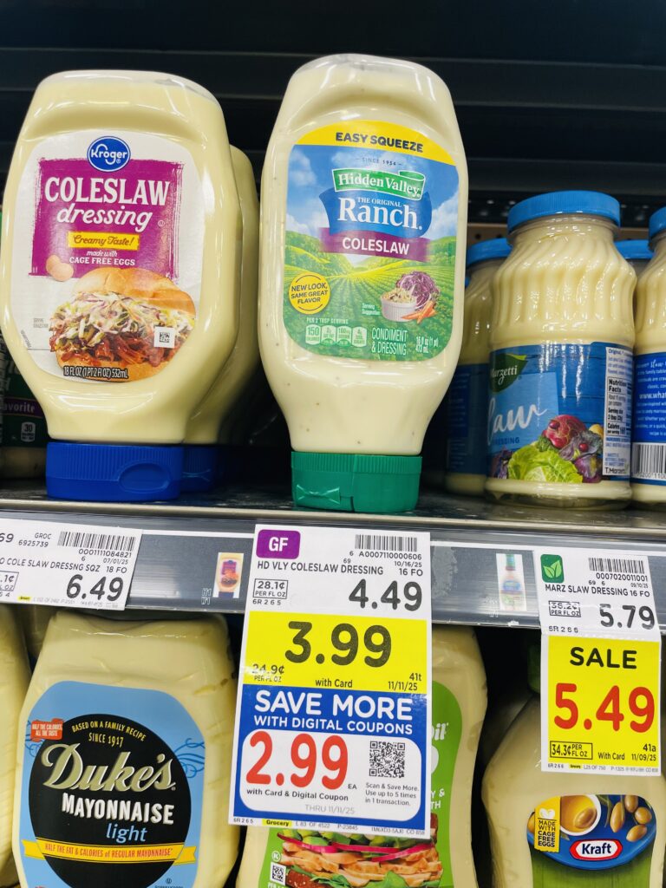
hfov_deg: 53.1
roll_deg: -2.0
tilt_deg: +0.2
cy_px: 444
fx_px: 667
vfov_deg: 67.3
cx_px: 333
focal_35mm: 26
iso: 64
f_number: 1.6
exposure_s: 1/66
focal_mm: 4.2
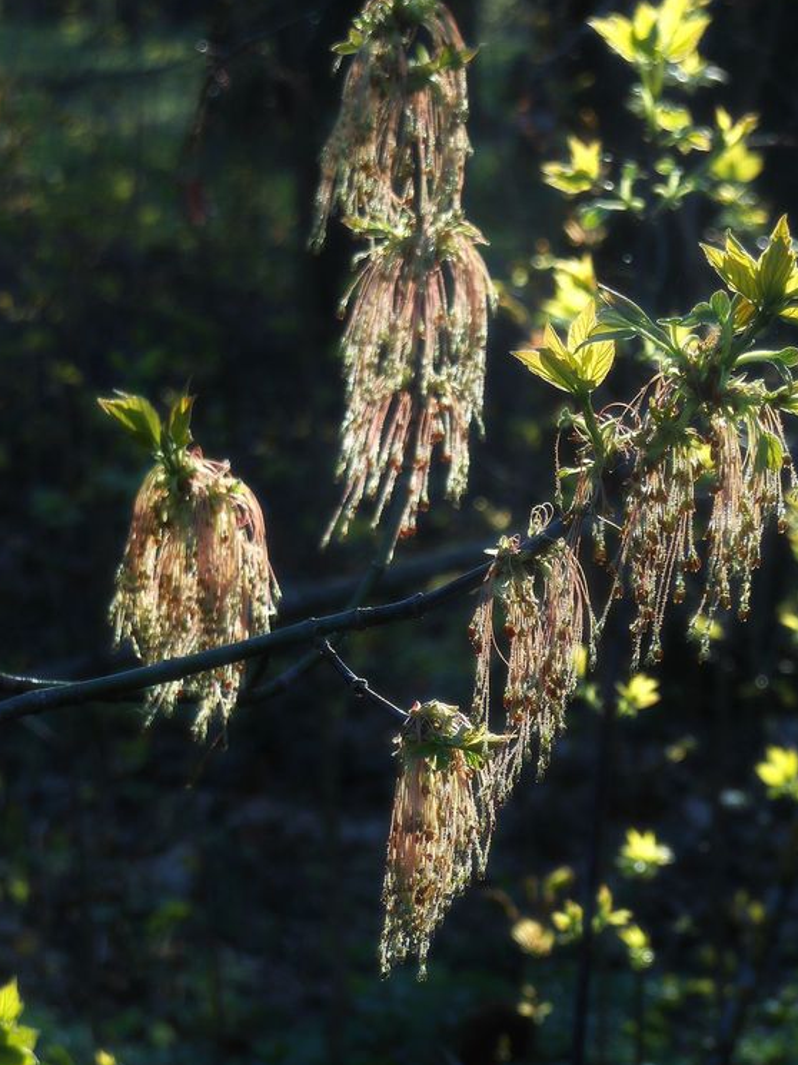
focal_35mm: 202
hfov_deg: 7.4
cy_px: 492
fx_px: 6209
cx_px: 414
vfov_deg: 9.8
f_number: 5.4
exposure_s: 1/50
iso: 80
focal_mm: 29.8
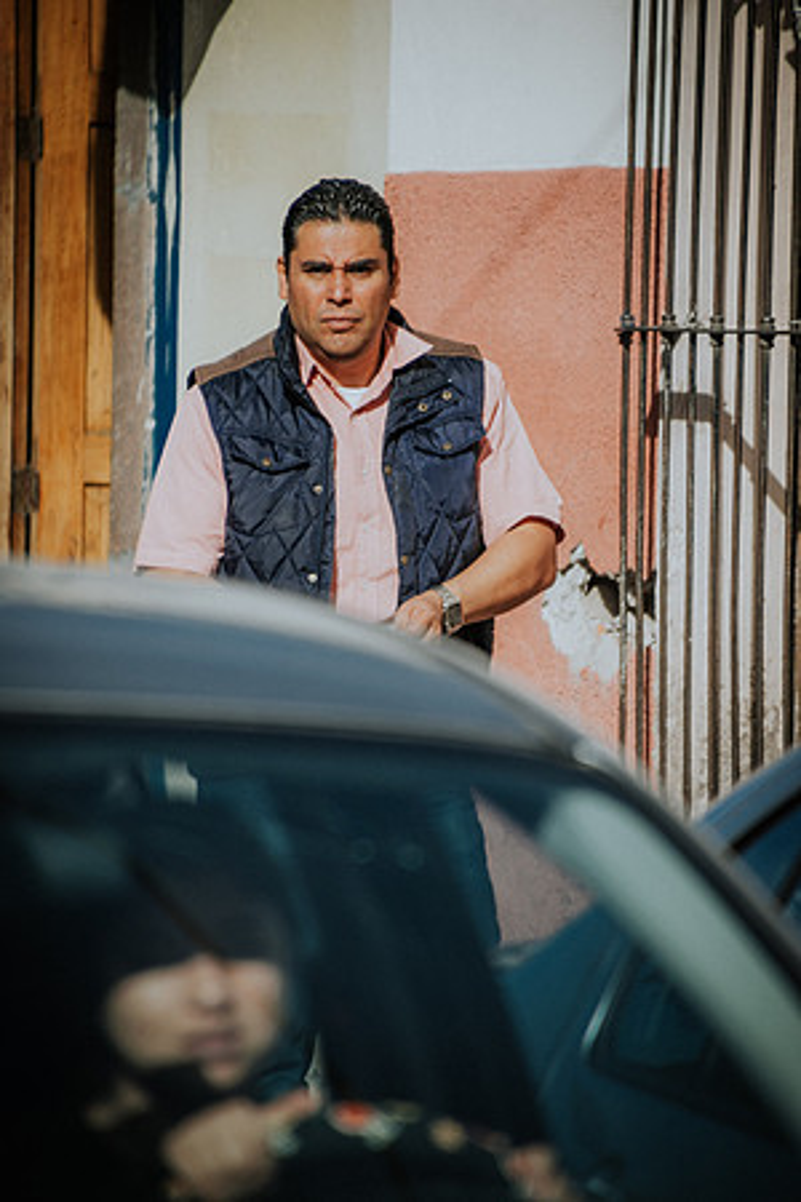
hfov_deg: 3.1
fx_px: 15018
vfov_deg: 4.6
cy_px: 601
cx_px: 400
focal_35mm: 450
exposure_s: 1/500
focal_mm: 300
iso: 100
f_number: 6.3
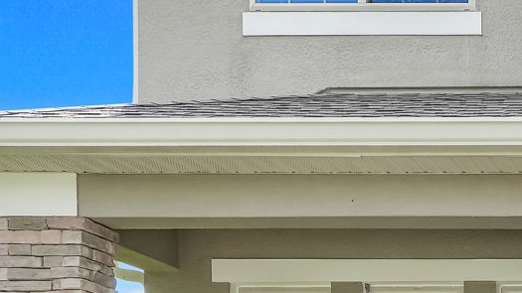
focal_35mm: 67
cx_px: 730
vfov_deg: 15.9
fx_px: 927
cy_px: 492
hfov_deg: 25.6
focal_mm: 16
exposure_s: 1/25
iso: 250
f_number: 9
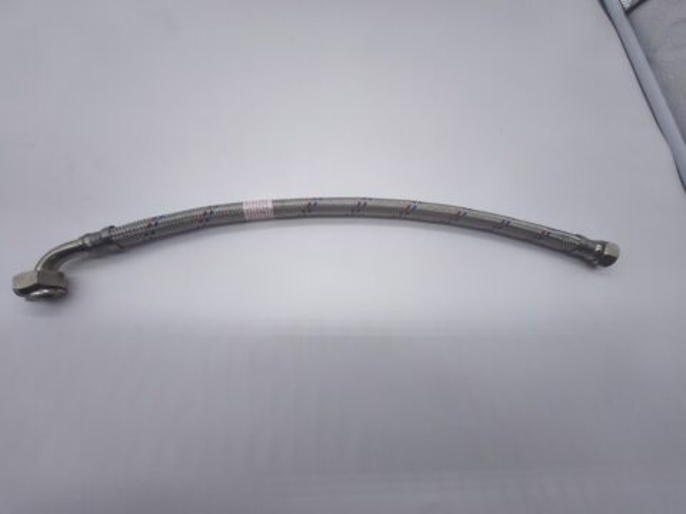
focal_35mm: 15
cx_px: 343
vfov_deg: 81.7
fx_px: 297
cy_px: 257
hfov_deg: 98.2
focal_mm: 1.91
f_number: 2.2
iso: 50
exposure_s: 1/112
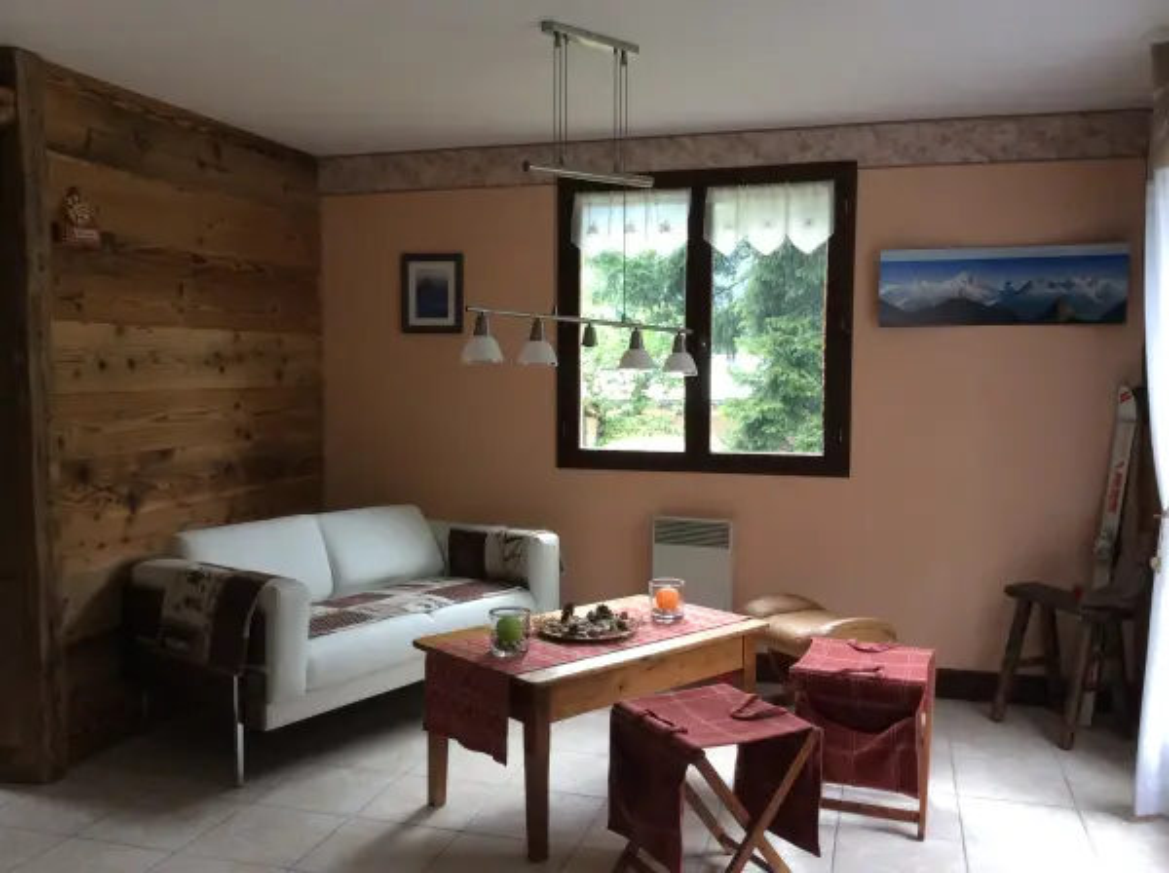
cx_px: 584
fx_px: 1079
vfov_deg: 44.0
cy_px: 436
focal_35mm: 32
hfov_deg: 56.9
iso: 80
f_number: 2.4
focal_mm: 3.3
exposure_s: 1/24
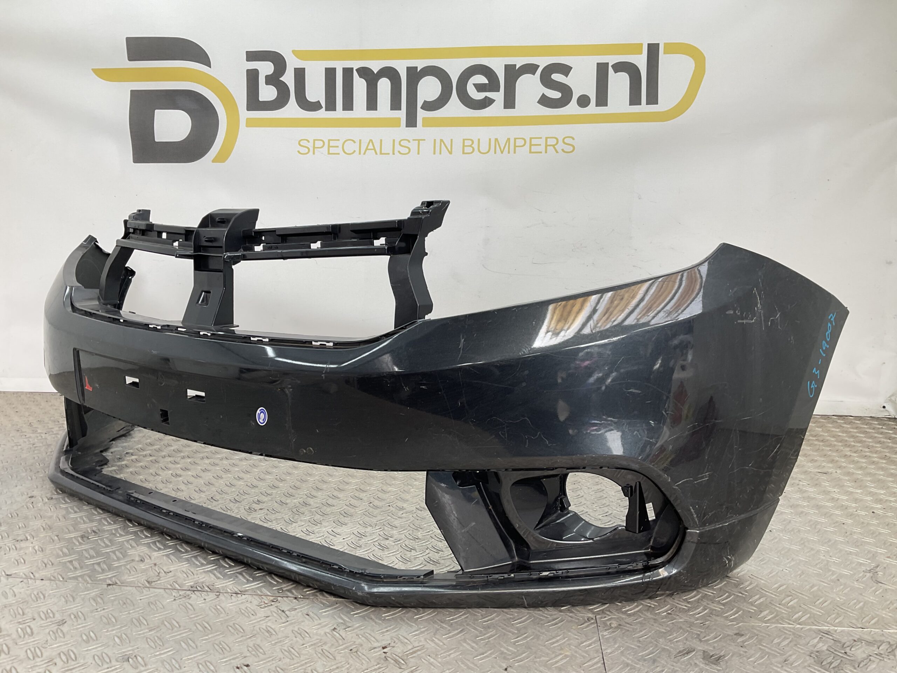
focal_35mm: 29
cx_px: 448
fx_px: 751
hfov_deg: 61.7
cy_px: 336
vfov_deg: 48.2
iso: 16
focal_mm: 3
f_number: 1.8
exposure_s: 1/120
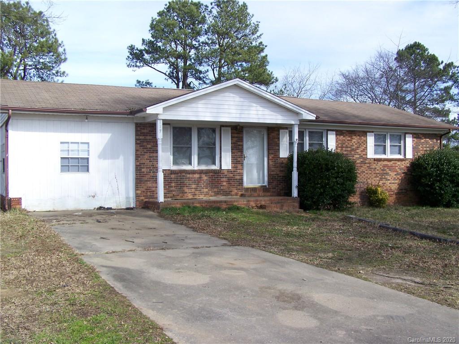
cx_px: 230
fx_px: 504
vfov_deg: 37.7
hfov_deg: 49.0
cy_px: 172
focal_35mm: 38
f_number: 4
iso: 64
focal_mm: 6.3
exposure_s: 1/250
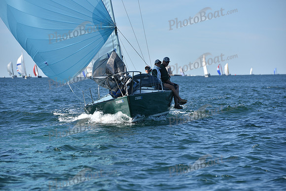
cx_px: 143
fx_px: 1589
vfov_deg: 6.9
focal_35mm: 200
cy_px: 96
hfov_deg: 10.3
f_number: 7.1
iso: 250
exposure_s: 1/1250
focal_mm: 200
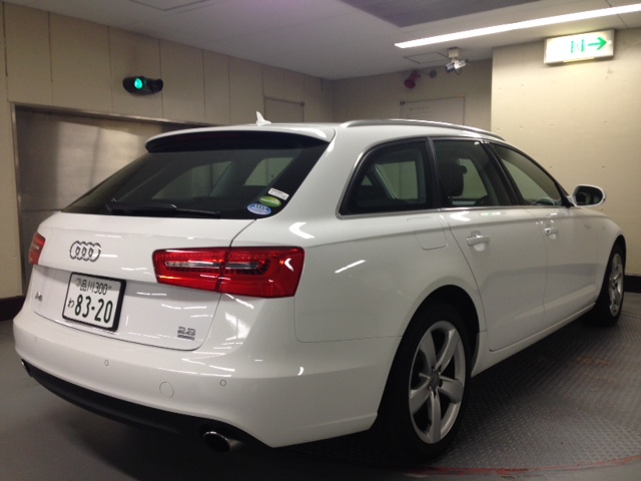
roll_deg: +1.3
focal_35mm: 33
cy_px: 240
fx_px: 611
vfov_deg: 42.9
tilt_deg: -5.6
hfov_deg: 55.4
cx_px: 320
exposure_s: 1/20
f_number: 2.4
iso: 80
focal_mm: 4.12
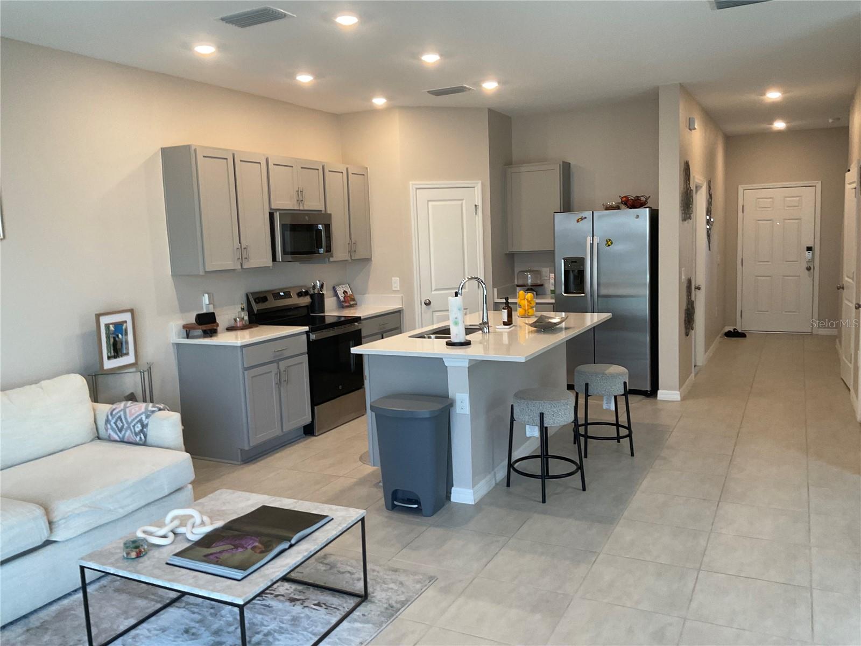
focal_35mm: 29
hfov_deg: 61.7
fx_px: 721
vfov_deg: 48.2
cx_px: 430
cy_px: 323
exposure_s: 1/60
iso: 64
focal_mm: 3
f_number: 1.8
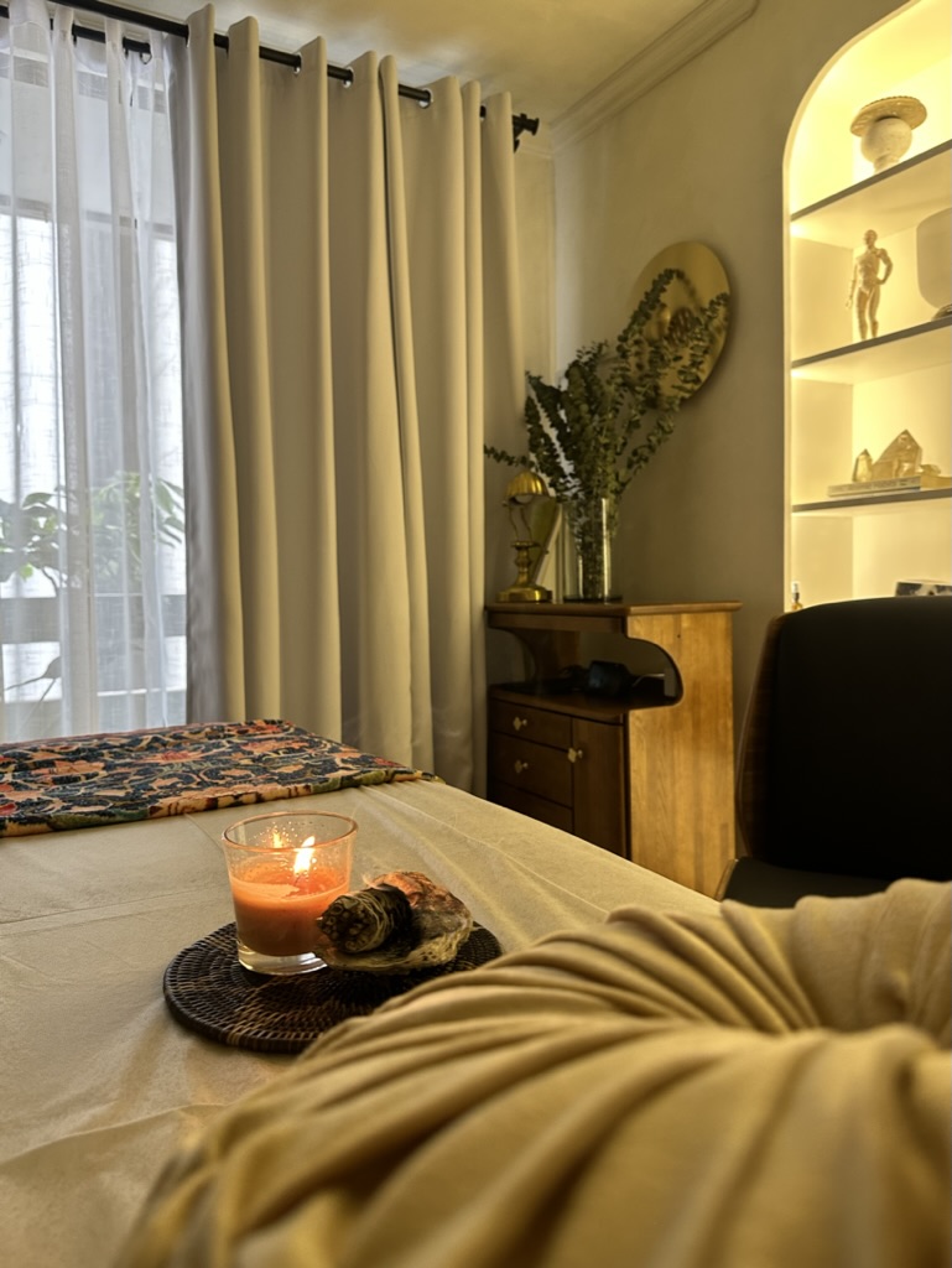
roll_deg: +0.3
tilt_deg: -1.6
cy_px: 634
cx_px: 476
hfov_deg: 56.9
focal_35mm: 24
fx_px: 879
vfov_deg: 71.6
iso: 200
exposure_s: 1/60
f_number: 1.78
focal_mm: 6.86
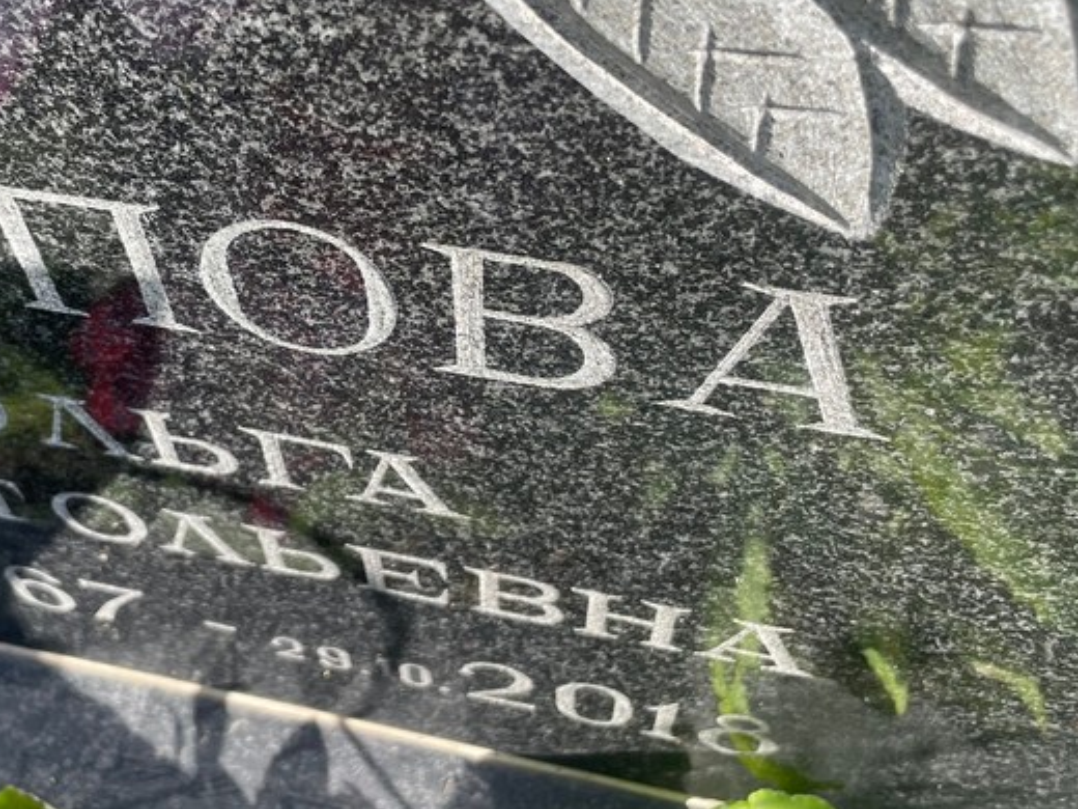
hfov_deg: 45.8
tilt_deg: -54.1
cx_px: 332
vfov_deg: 35.9
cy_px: 340
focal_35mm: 40
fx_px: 1246
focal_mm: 4.2
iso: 32
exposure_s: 1/807
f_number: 1.6
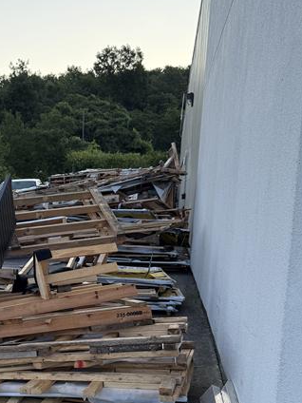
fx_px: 593
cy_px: 252
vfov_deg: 37.3
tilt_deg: -5.6
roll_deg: -2.3
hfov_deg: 26.9
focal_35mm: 51
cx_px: -2
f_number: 1.78
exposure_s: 1/1060
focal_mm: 6.76
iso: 100
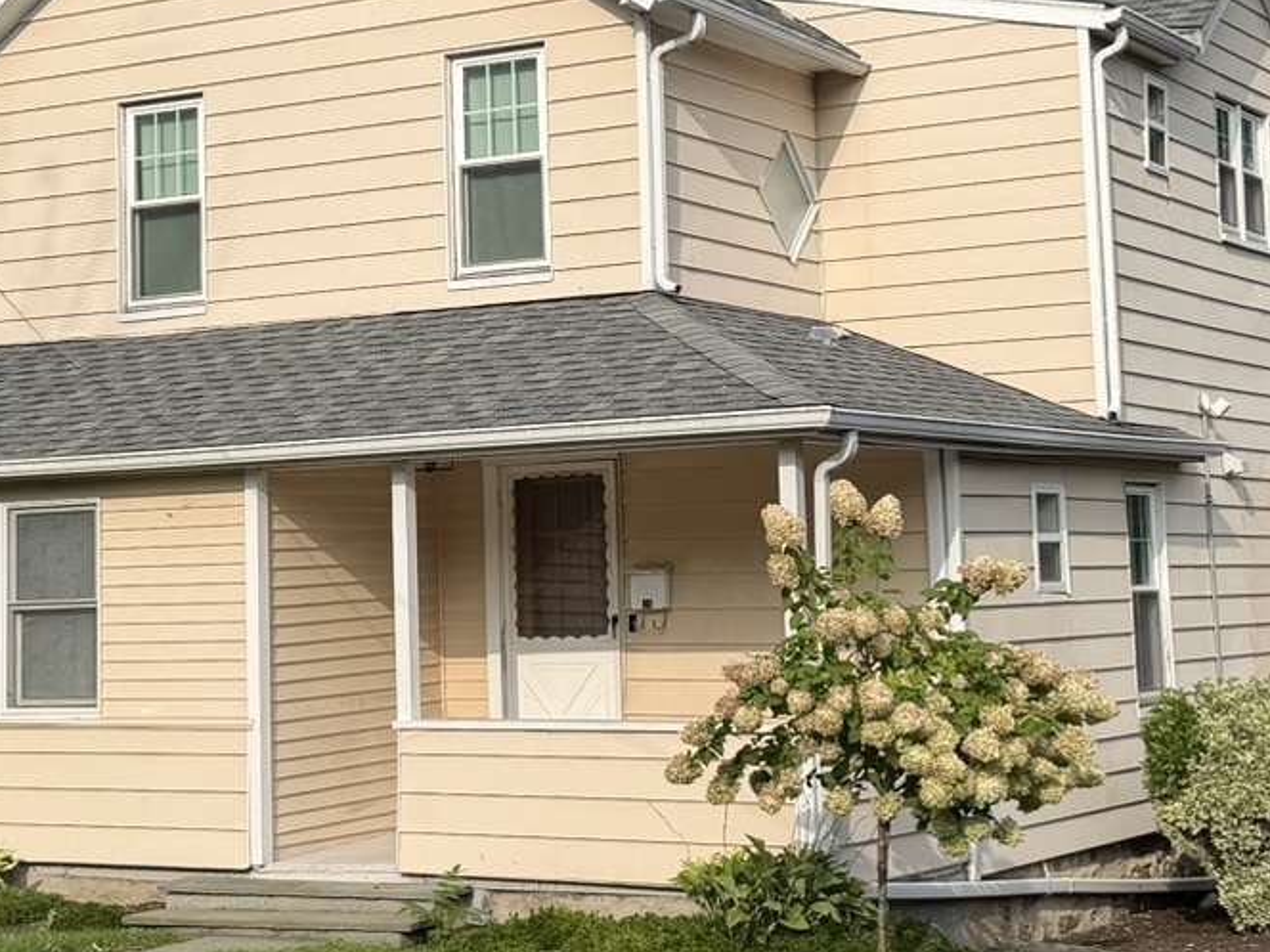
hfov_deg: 26.3
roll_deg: +1.6
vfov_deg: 19.8
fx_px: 2715
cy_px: 314
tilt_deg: +5.8
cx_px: 509
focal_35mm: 74
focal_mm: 6.76
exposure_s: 1/4975
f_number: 1.78
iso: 80
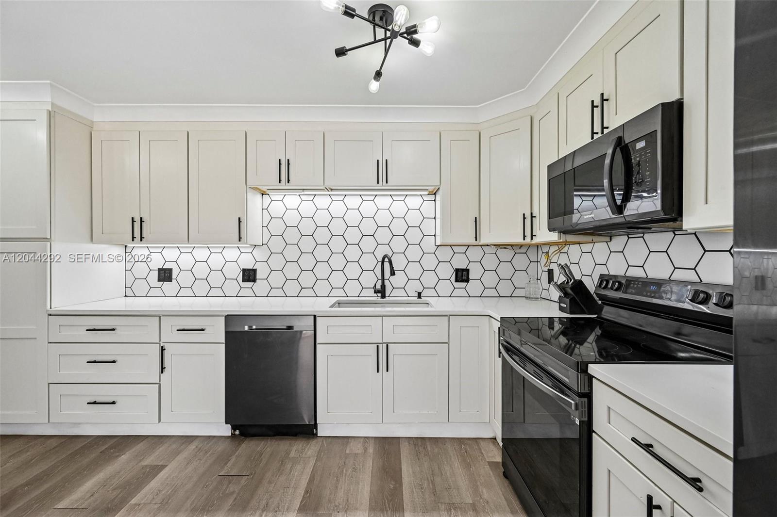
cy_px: 258
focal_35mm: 14
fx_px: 302
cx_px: 388
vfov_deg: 81.2
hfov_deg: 104.3
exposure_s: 1/500
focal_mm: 14
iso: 2500
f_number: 8
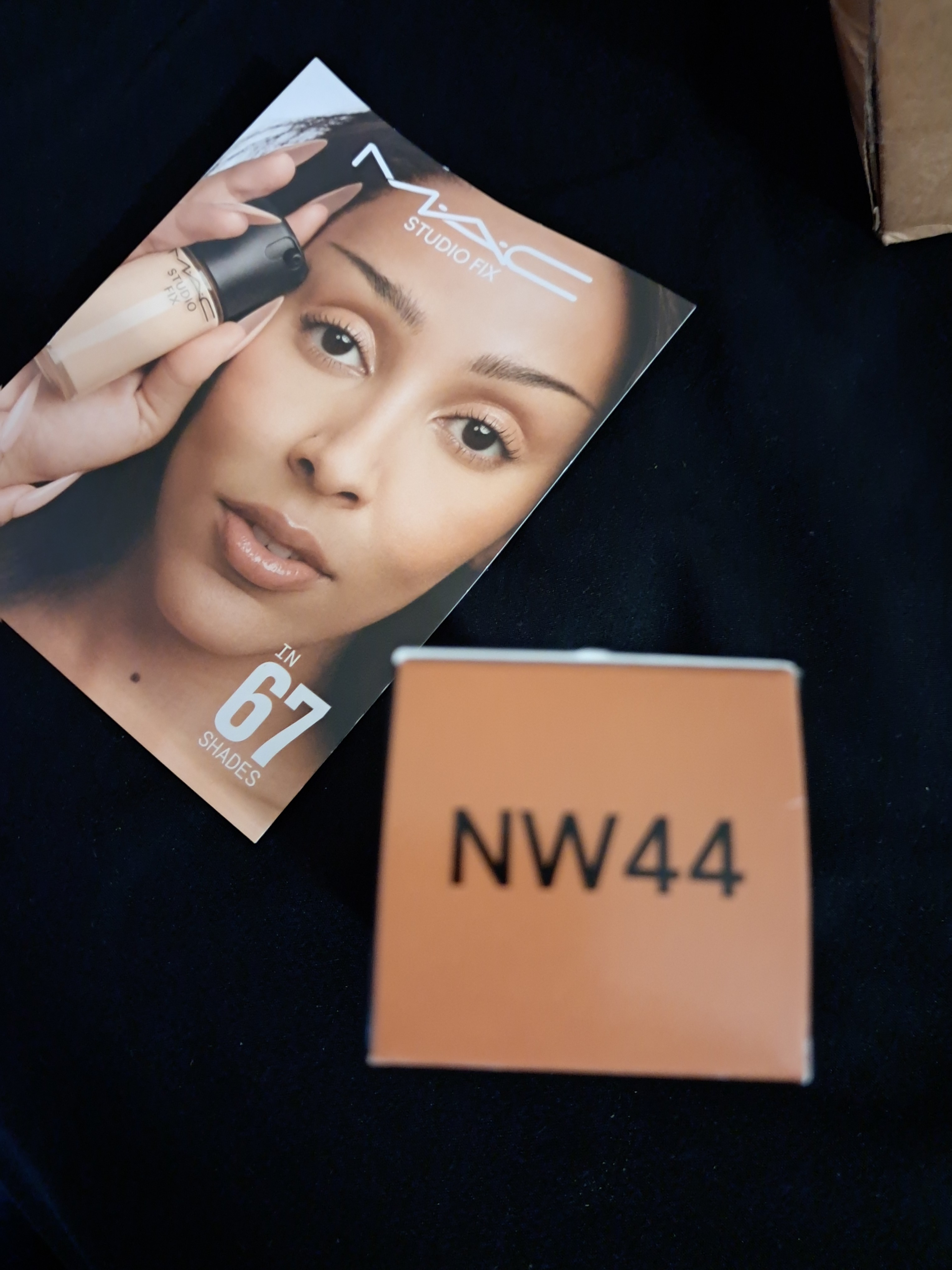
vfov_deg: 65.3
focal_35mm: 27
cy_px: 635
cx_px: 476
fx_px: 990
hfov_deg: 51.4
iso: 1250
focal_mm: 4
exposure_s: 1/12
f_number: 1.8
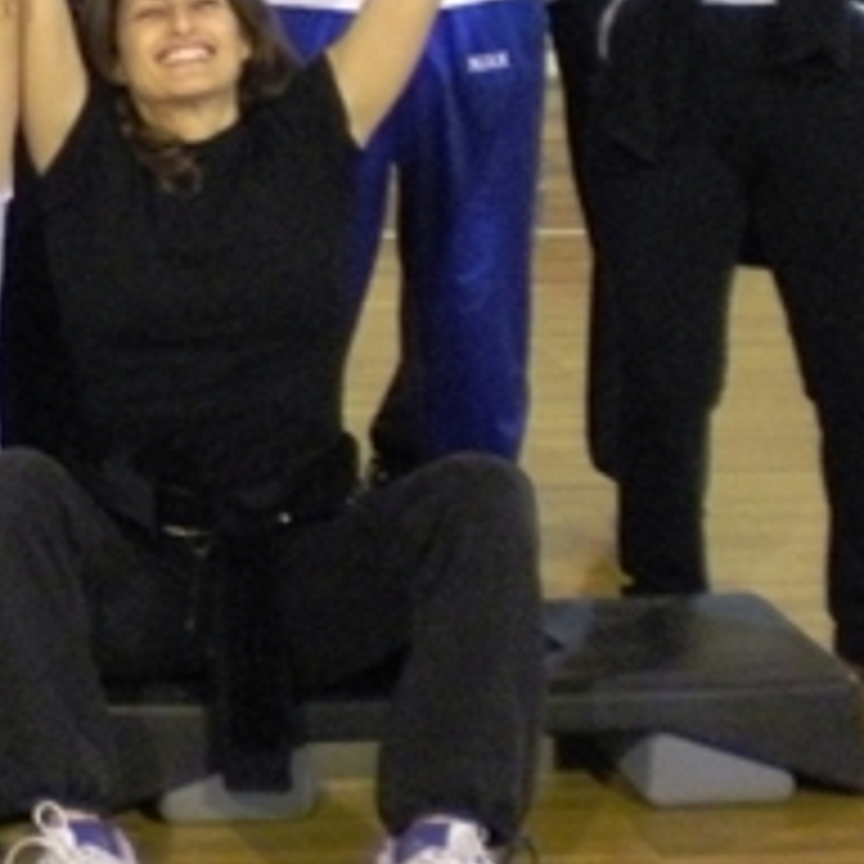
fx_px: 3502
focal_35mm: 124
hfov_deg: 13.5
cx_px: -326
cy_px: 106
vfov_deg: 13.9
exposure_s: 1/30
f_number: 3.1
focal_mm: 6.3
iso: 400
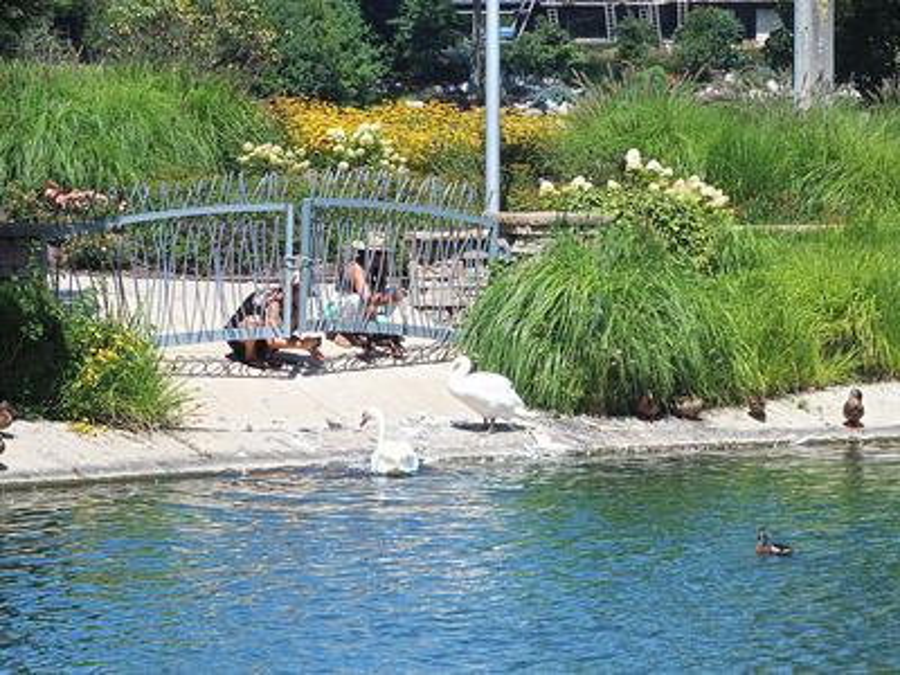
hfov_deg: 12.0
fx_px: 4290
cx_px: 450
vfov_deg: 9.0
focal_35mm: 165
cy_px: 338
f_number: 5
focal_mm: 35
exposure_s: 1/800
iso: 100
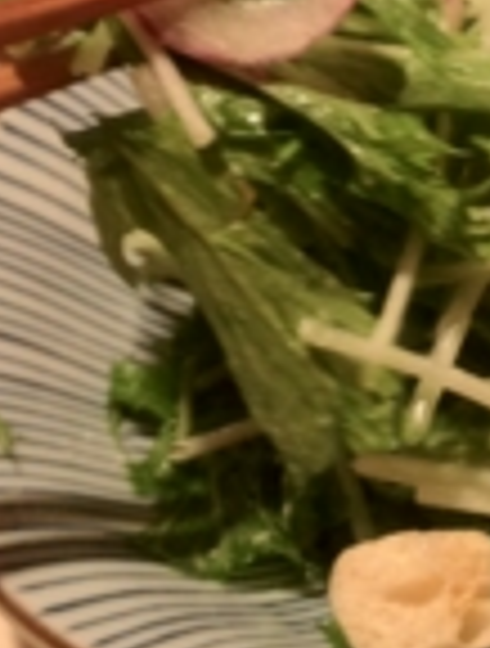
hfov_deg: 13.4
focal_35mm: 109
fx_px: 2045
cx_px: 512
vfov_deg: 17.7
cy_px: 40
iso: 125
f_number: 2.4
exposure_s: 1/20
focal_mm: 4.28
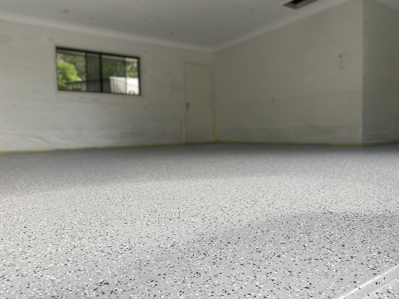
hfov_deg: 67.3
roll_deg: +0.5
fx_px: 300
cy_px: 150
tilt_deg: -2.7
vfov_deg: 53.1
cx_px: 200
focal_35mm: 26
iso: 32
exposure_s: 1/502
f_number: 1.8
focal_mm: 4.25
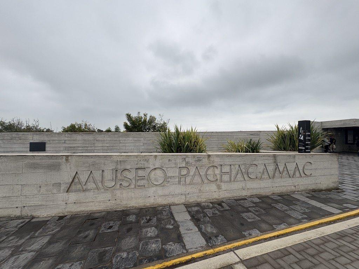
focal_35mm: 14
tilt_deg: +0.8
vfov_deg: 85.7
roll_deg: -0.5
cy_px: 134
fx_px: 145
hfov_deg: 102.1
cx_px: 180
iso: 40
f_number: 2.2
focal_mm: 2.22
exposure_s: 1/821
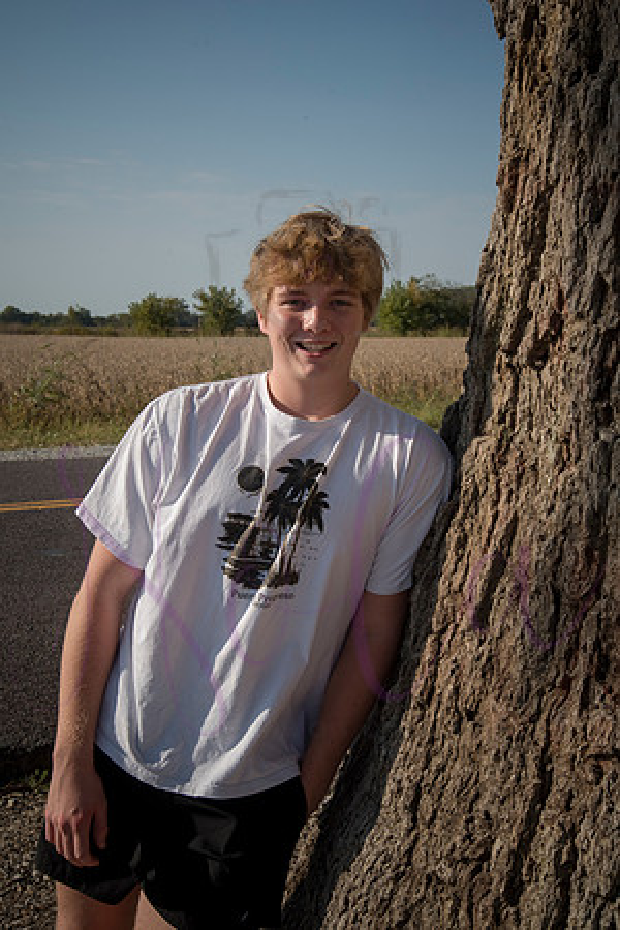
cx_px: 310
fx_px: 1240
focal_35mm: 48
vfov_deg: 41.1
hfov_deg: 28.1
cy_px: 465
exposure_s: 1/400
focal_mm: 48
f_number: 14
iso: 400
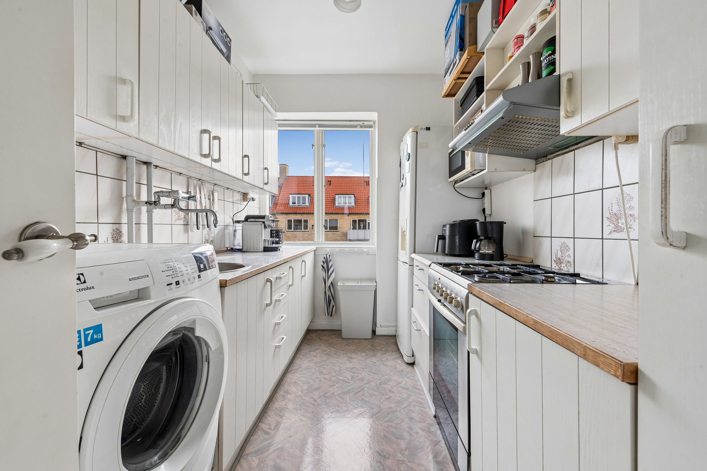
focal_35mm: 14
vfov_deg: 81.2
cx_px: 354
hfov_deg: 104.3
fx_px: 275
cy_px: 236
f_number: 13
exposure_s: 1/30
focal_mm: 14
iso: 400
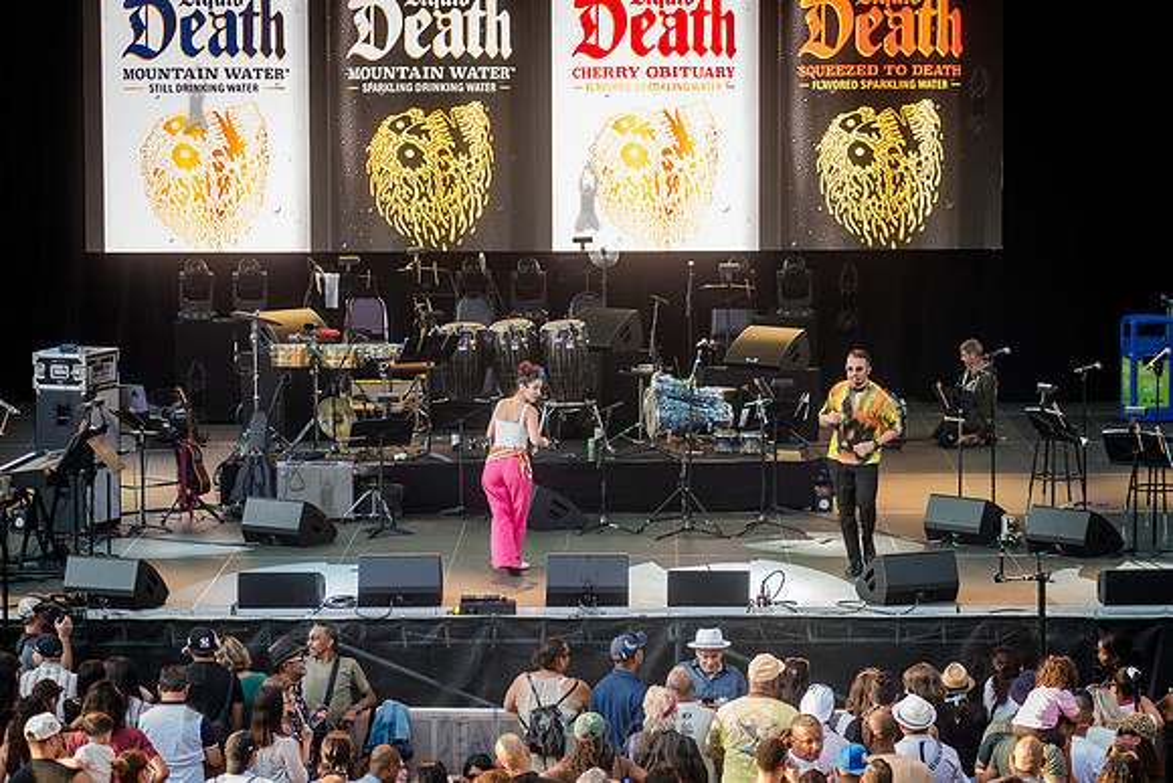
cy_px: 461
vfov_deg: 11.6
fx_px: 3843
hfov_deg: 17.3
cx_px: 678
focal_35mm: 118
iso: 1000
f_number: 4
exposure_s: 1/320
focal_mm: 100
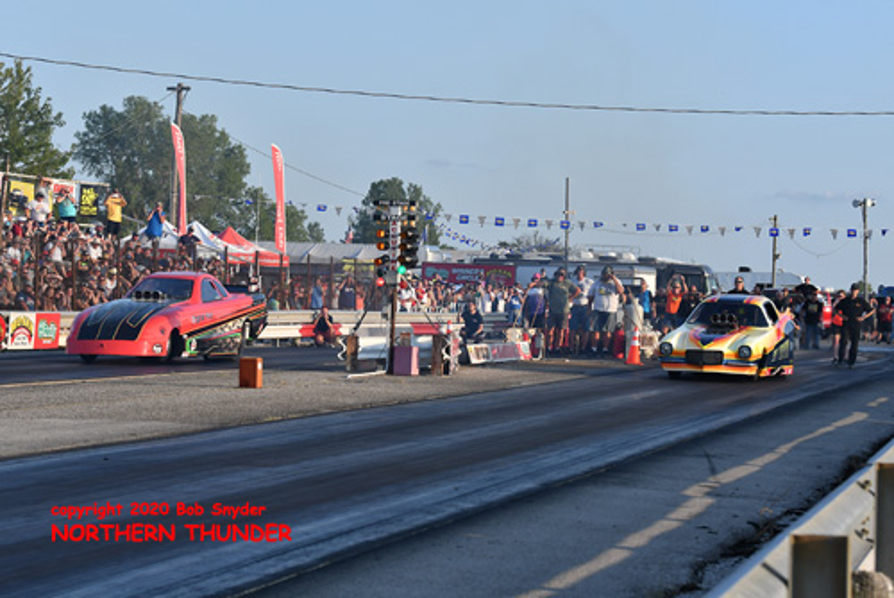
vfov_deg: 13.1
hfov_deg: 19.4
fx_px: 2609
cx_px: 447
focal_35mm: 105
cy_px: 299
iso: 250
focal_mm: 70
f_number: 5.6
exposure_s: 1/1000
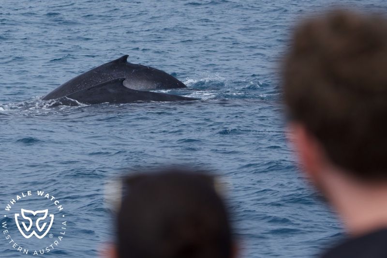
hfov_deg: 9.8
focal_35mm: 209
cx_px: 194
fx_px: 2246
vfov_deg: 6.6
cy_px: 129
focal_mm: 209
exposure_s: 1/3200
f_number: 8
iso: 1000
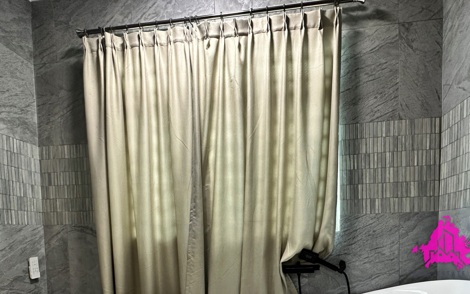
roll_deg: +1.6
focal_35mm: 22
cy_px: 250
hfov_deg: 79.5
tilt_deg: -3.9
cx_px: 251
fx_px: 282
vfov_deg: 50.4
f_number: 2.2
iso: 250
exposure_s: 1/50
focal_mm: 2.22
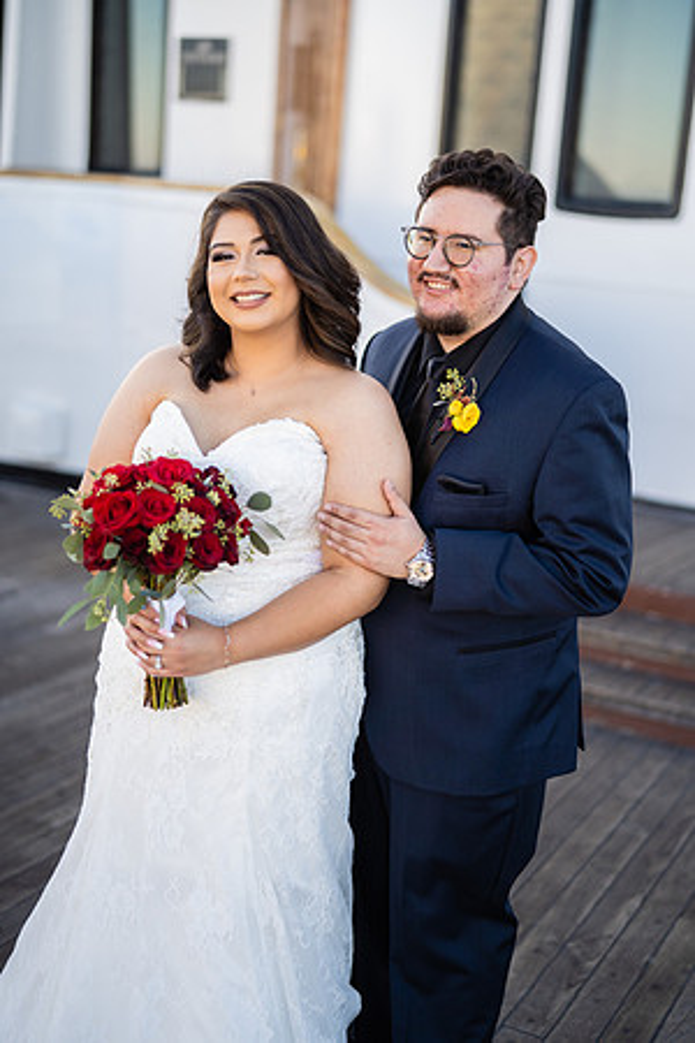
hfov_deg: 27.0
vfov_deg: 39.6
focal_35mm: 50
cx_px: 348
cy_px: 522
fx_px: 1448
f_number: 1.4
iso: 200
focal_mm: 50
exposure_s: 1/2500
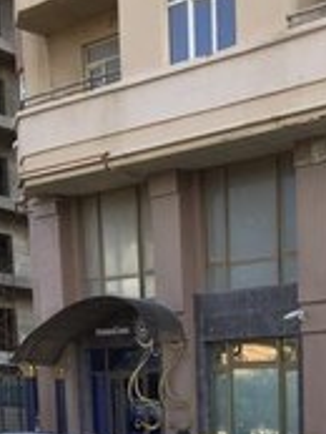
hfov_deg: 17.1
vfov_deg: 20.8
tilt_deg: -10.9
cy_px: 610
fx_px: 1041
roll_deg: +0.6
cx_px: 376
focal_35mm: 83
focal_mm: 4.15
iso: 32
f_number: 2.2
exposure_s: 1/430
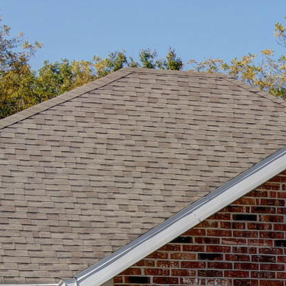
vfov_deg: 9.5
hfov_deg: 9.0
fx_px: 1683
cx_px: 619
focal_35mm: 180
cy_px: 412
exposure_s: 1/500
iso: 100
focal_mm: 29
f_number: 6.7
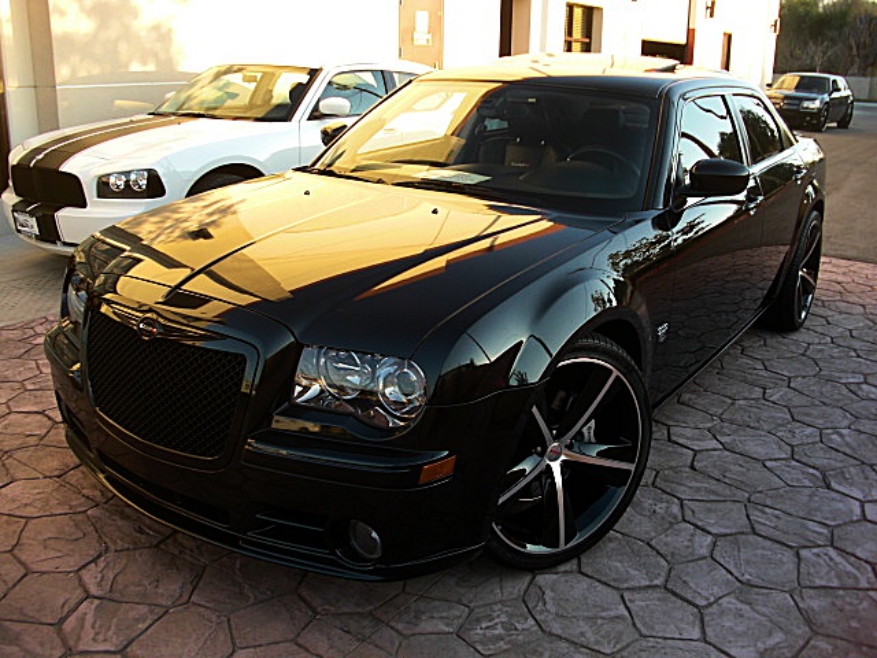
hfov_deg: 51.4
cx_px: 438
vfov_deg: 39.7
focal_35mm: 36
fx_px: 912
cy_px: 329
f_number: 2.8
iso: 50
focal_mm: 6.3
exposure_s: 1/80
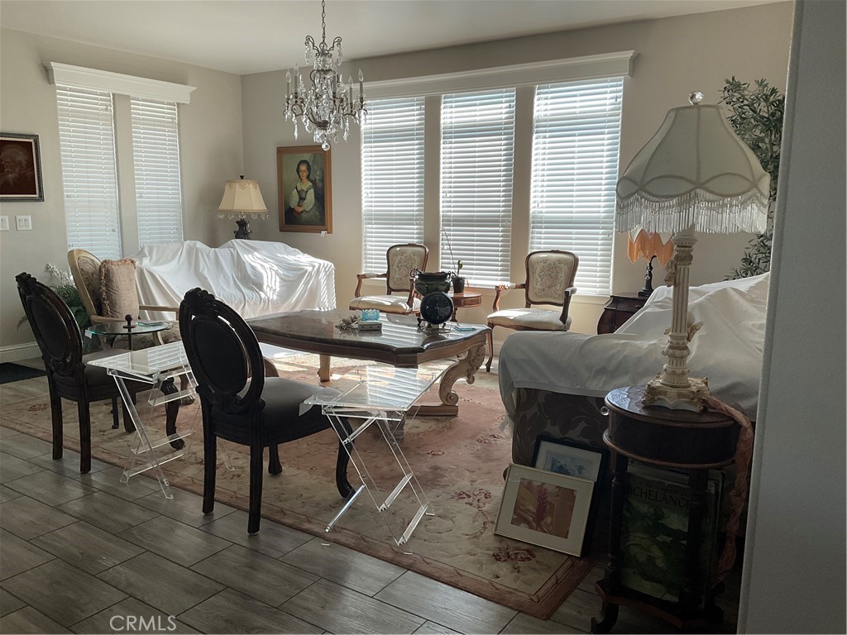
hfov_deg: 61.7
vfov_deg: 48.2
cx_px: 424
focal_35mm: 29
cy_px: 318
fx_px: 710
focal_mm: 3
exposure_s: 1/120
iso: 64
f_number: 1.8
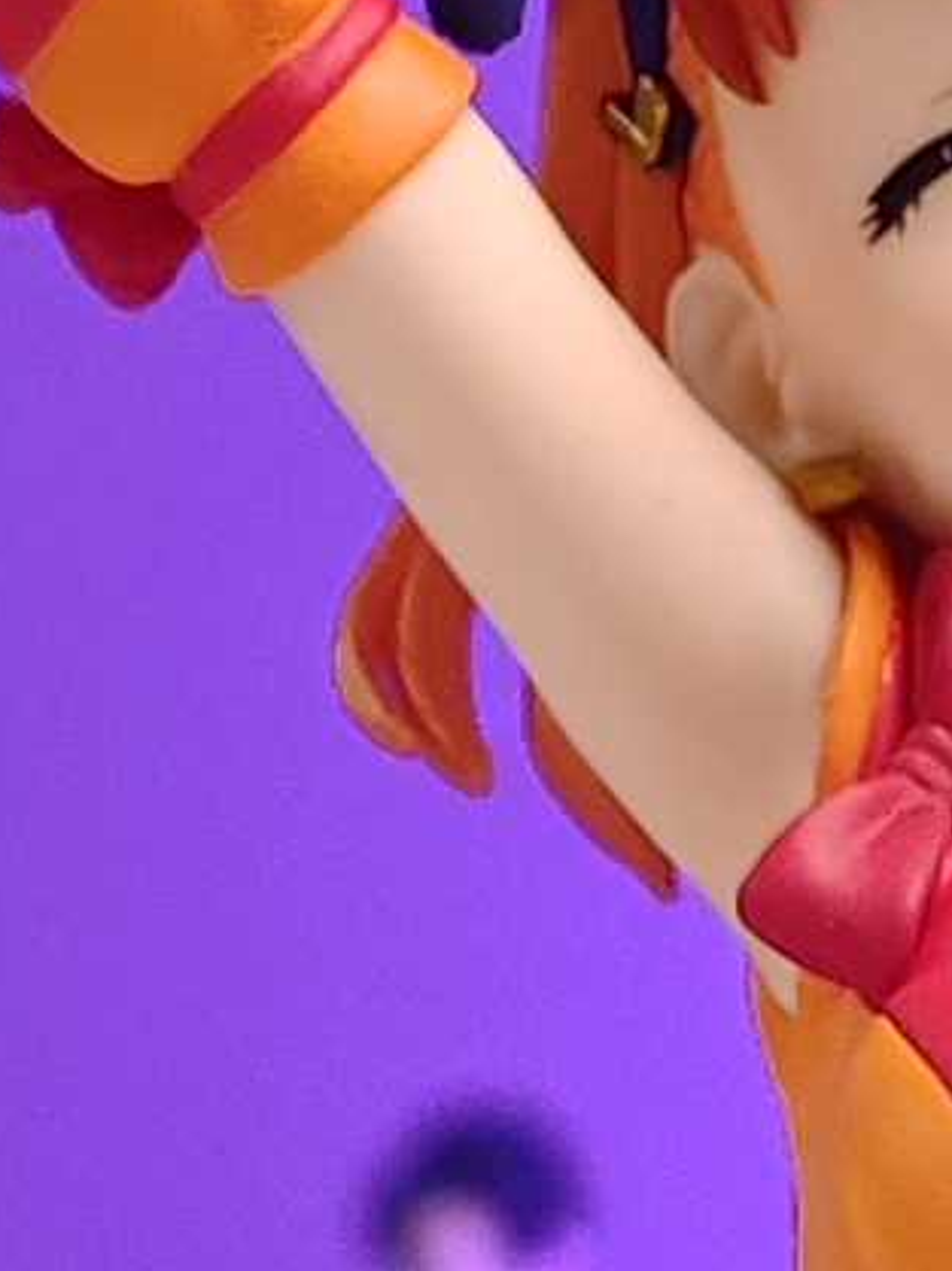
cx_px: 1515
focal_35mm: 625
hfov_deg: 2.4
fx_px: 22942
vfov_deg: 3.1
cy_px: 3515
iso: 400
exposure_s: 1/16.1
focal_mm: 7.48
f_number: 2.4
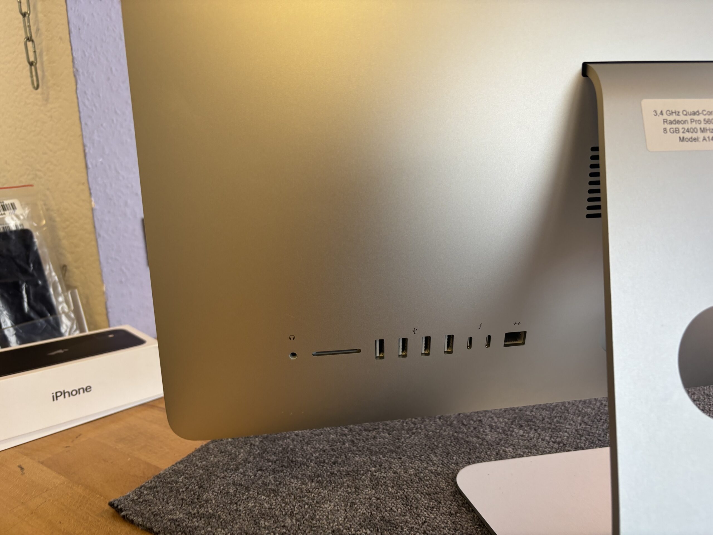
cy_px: 268
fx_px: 536
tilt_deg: -12.1
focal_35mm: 26
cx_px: 356
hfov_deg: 67.3
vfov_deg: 53.1
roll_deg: +2.0
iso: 80
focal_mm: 5.96
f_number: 1.6
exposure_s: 1/50
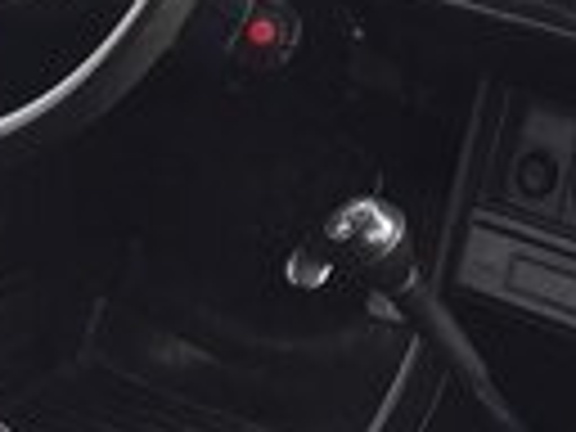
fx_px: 1864
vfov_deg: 12.8
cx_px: 410
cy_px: -135
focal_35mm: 112
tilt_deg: -13.7
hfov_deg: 17.5
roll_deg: +0.6
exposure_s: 1/100
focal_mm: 4.15
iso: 40
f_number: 2.2
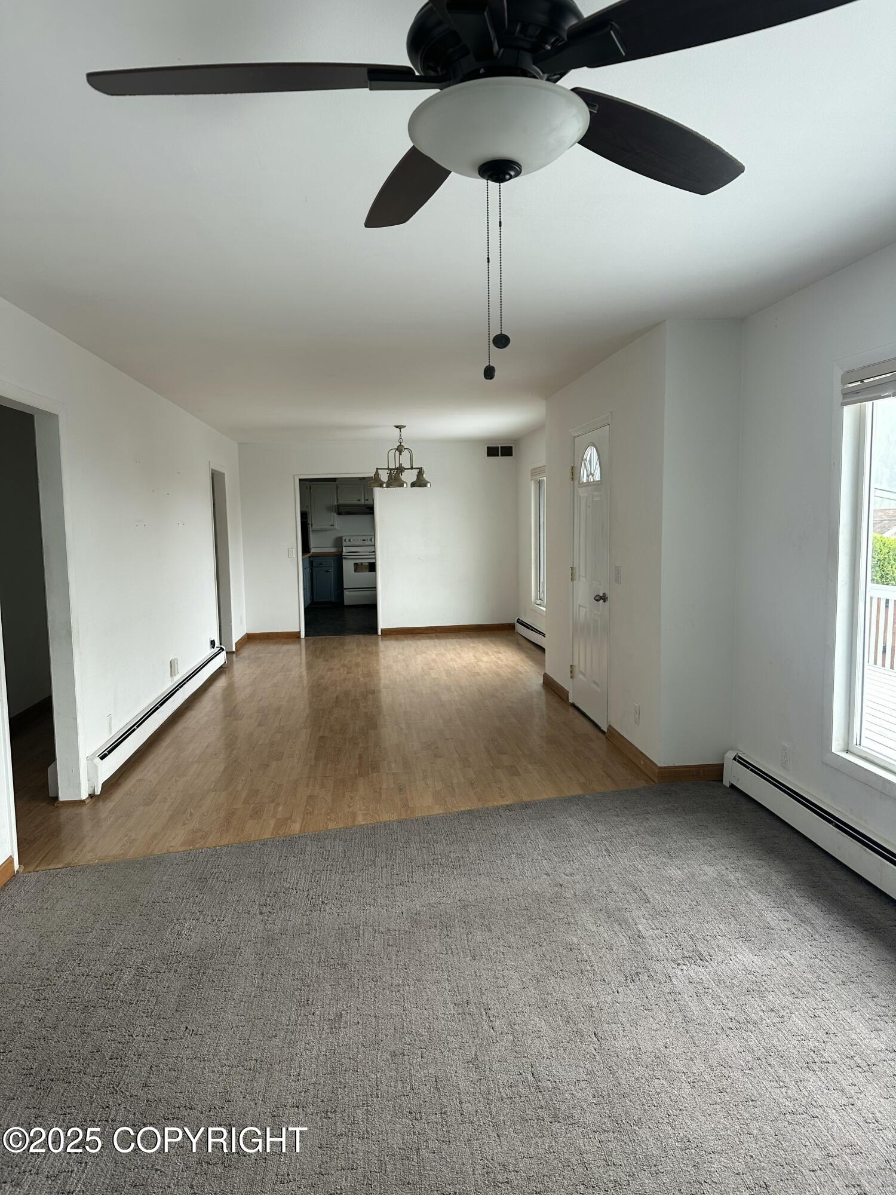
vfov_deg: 71.6
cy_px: 598
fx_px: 828
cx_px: 448
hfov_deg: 56.8
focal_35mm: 24
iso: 80
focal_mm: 6.86
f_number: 1.78
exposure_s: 1/121
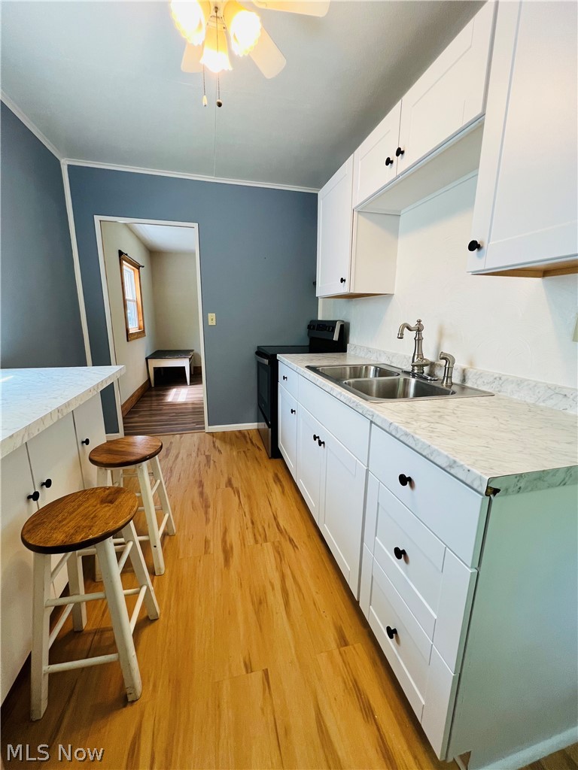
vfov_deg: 106.2
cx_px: 289
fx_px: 289
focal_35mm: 13
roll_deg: -0.1
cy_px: 385
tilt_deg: -12.7
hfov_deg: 89.9
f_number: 1.8
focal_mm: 1.57
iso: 125
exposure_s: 1/120
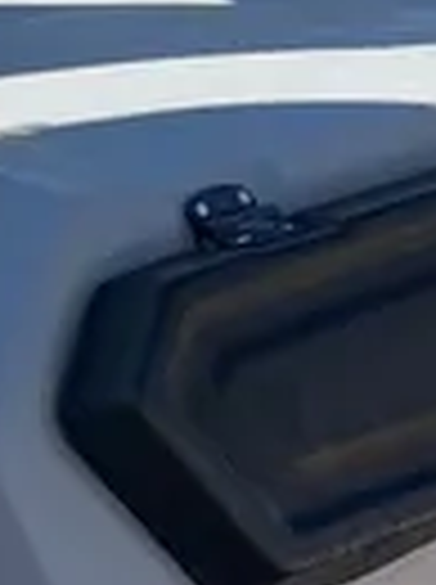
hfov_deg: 9.8
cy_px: 268
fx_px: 2477
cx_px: -198
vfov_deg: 13.5
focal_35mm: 147
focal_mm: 5.1
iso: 50
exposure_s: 1/2571
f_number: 1.6
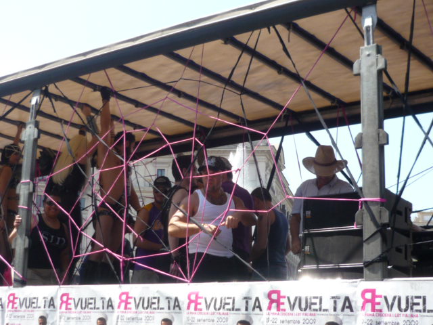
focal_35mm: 58
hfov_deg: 33.2
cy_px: 162
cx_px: 216
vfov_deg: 25.2
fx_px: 726
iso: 100
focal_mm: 6
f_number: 2.9
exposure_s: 1/500
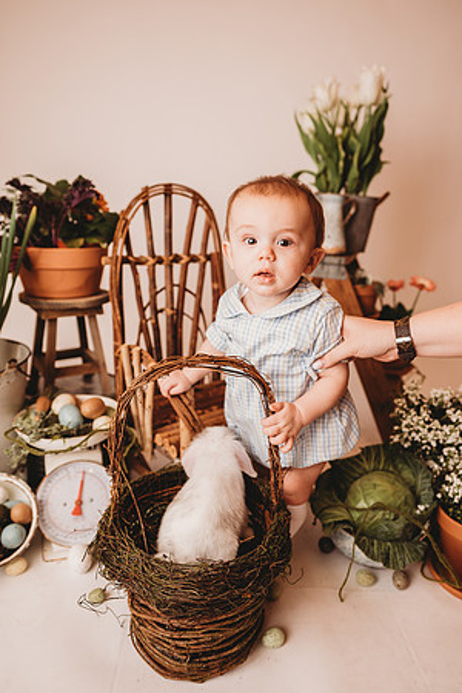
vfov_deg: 73.7
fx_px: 462
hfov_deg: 53.1
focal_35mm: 24
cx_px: 231
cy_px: 346
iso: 100
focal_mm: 24
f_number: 2.5
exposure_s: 1/160
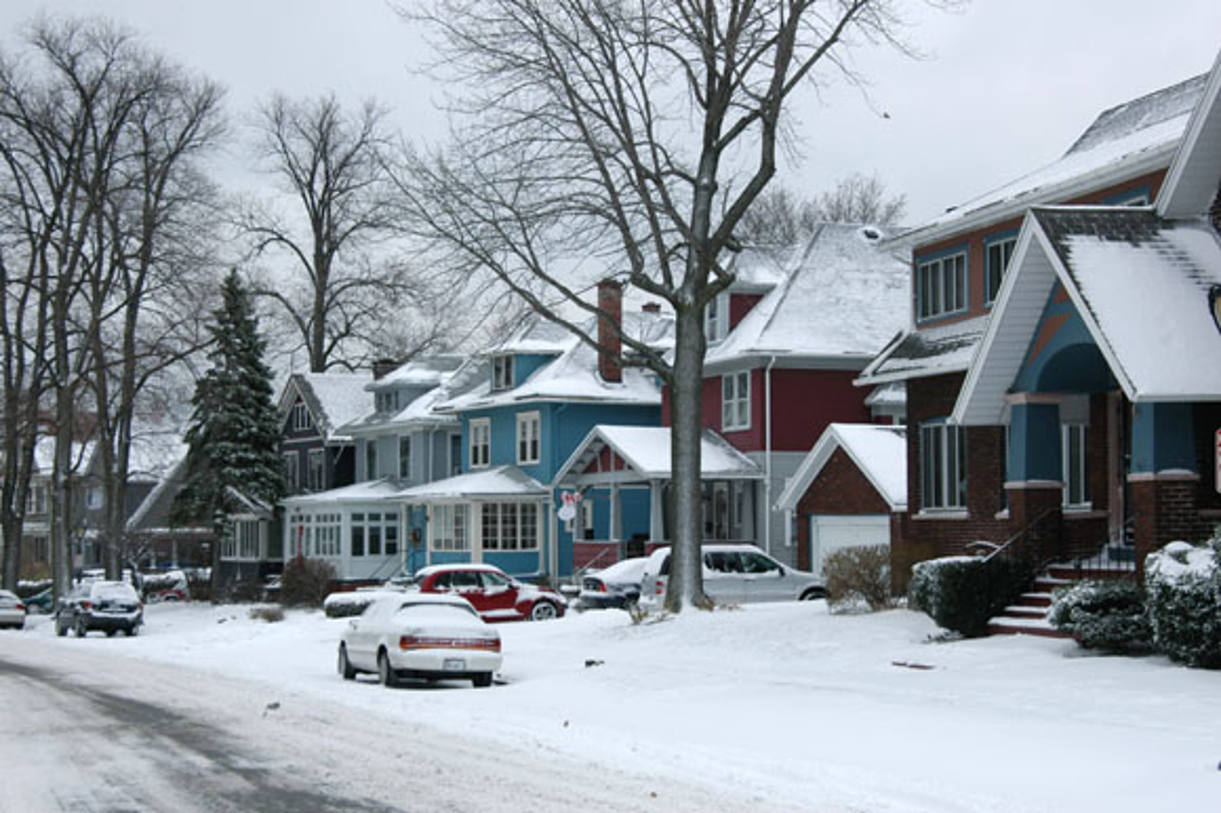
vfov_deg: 22.6
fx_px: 2034
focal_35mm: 60
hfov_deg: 33.4
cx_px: 610
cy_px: 406
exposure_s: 1/250
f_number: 8
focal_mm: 40
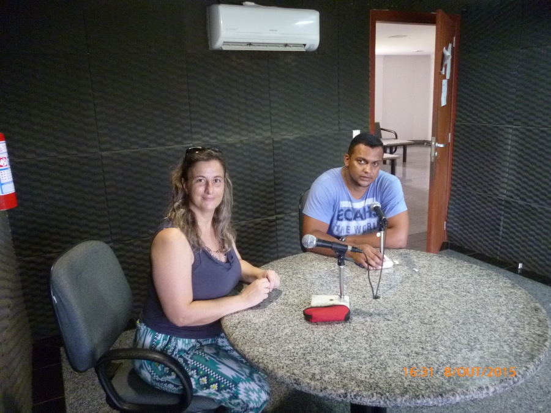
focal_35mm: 28
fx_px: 446
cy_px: 206
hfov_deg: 63.4
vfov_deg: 49.7
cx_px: 276
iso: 400
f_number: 3.1
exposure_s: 1/5
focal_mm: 5
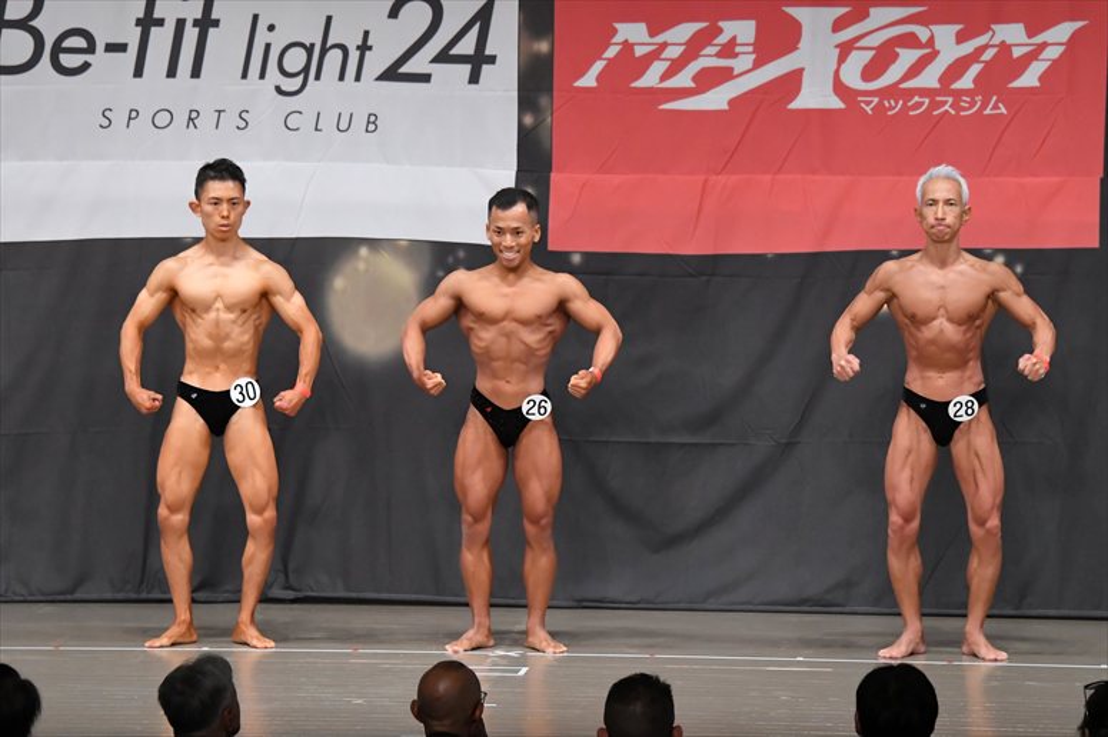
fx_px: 5353
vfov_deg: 7.9
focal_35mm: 174
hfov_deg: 11.8
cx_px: 554
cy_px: 368
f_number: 5.6
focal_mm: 116
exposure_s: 1/400
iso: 5000
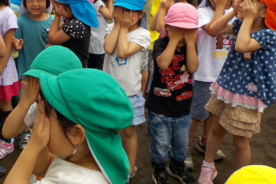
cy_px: 8
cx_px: 44
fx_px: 429
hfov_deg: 34.2
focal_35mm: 56
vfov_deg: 23.4
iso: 125
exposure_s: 1/320
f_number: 3.3
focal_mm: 4.1
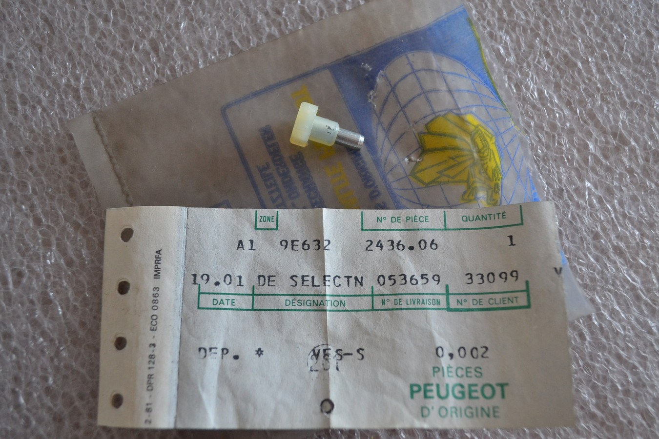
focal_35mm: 36
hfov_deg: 53.1
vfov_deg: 36.9
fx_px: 659
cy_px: 220
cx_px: 330
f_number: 4
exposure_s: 1/60
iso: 1000
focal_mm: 24
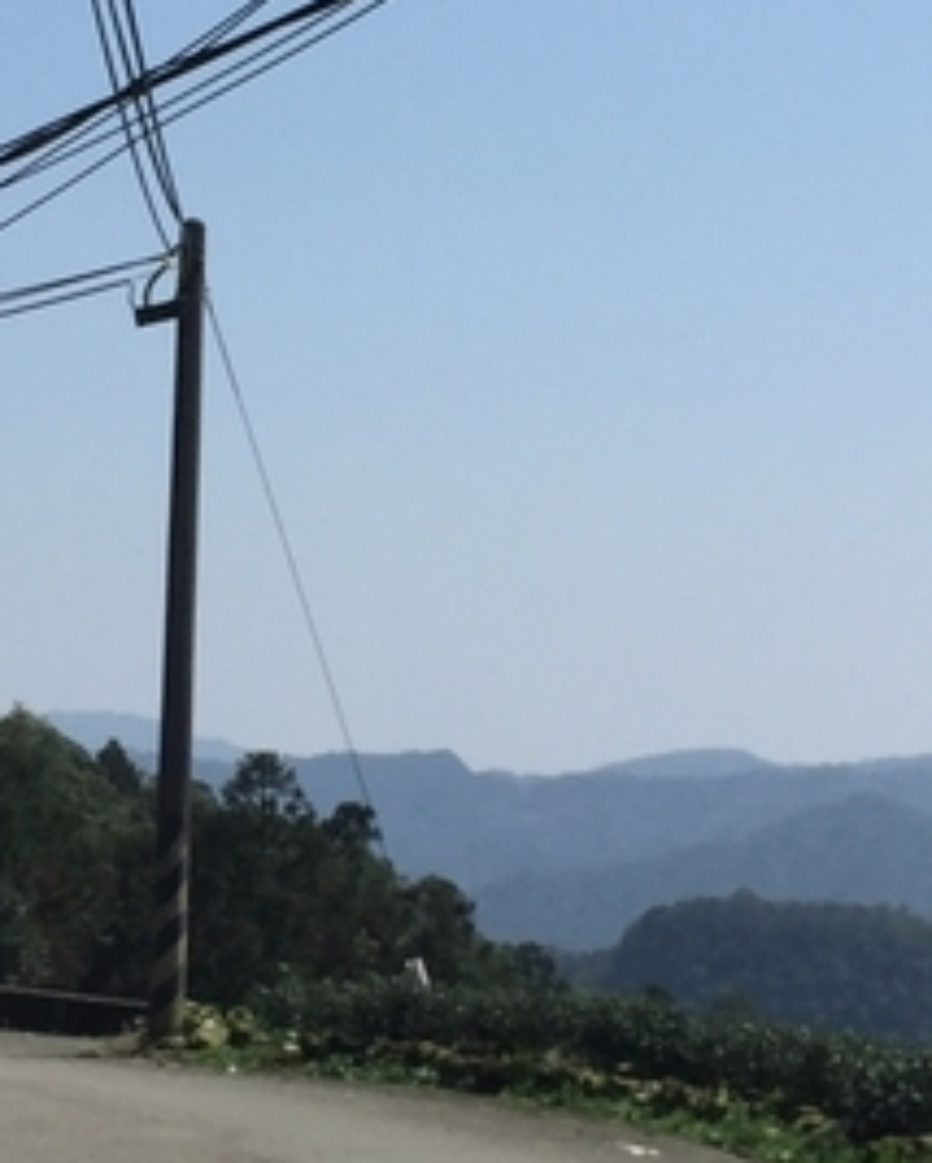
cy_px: 466
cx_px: 179
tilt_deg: +5.5
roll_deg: -2.2
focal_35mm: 127
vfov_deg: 15.1
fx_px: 4374
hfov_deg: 12.1
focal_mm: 4.15
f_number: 2.2
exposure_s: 1/2825
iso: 32
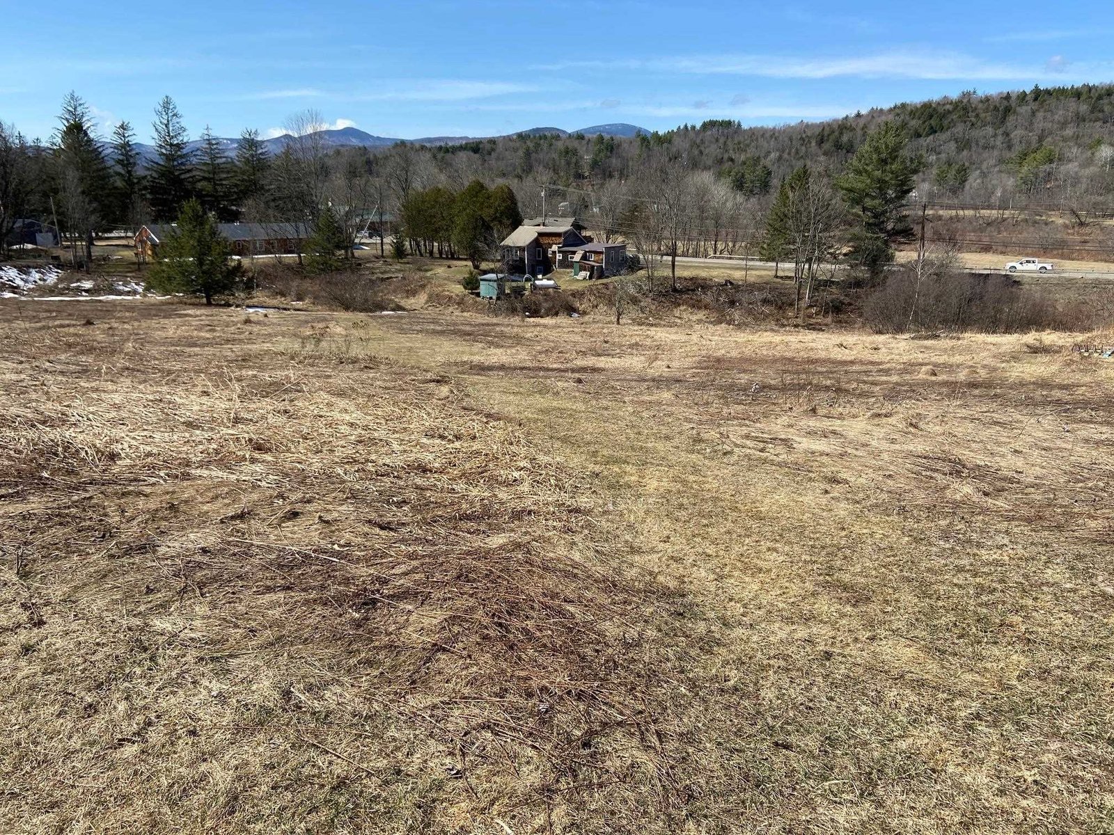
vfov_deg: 53.1
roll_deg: +0.4
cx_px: 557
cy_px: 418
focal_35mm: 26
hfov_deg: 67.3
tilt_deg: -15.9
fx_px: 837
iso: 32
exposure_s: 1/2410
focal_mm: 4.25
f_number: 1.8
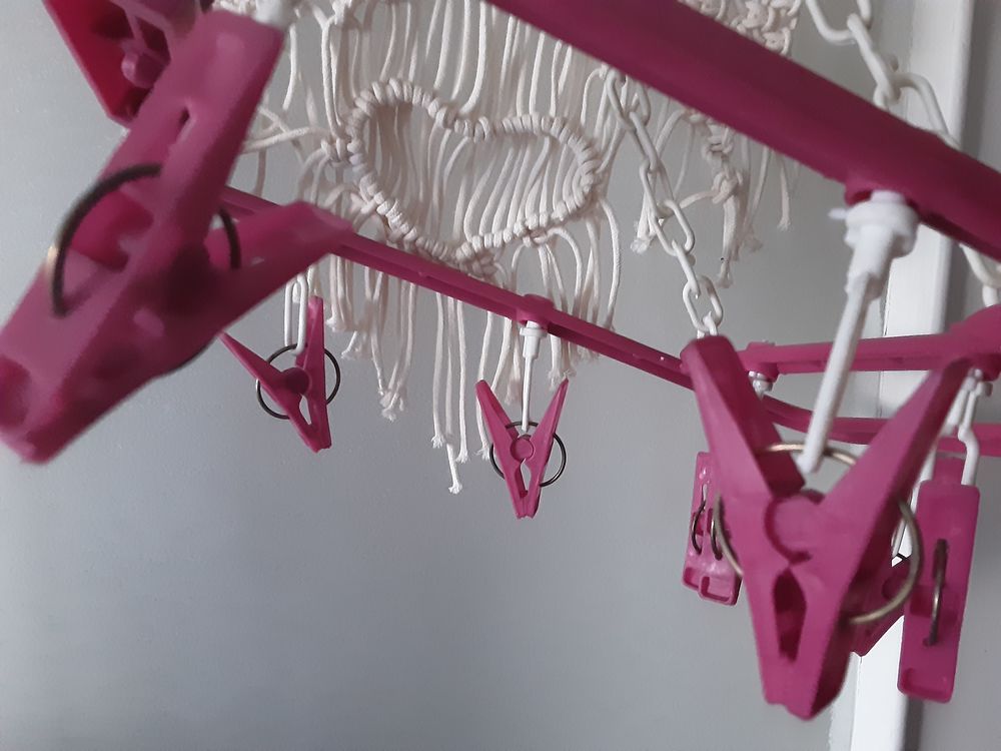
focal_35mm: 28
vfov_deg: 49.7
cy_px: 376
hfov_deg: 63.4
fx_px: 810
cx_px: 500
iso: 400
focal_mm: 2.9
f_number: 1.9
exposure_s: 1/25
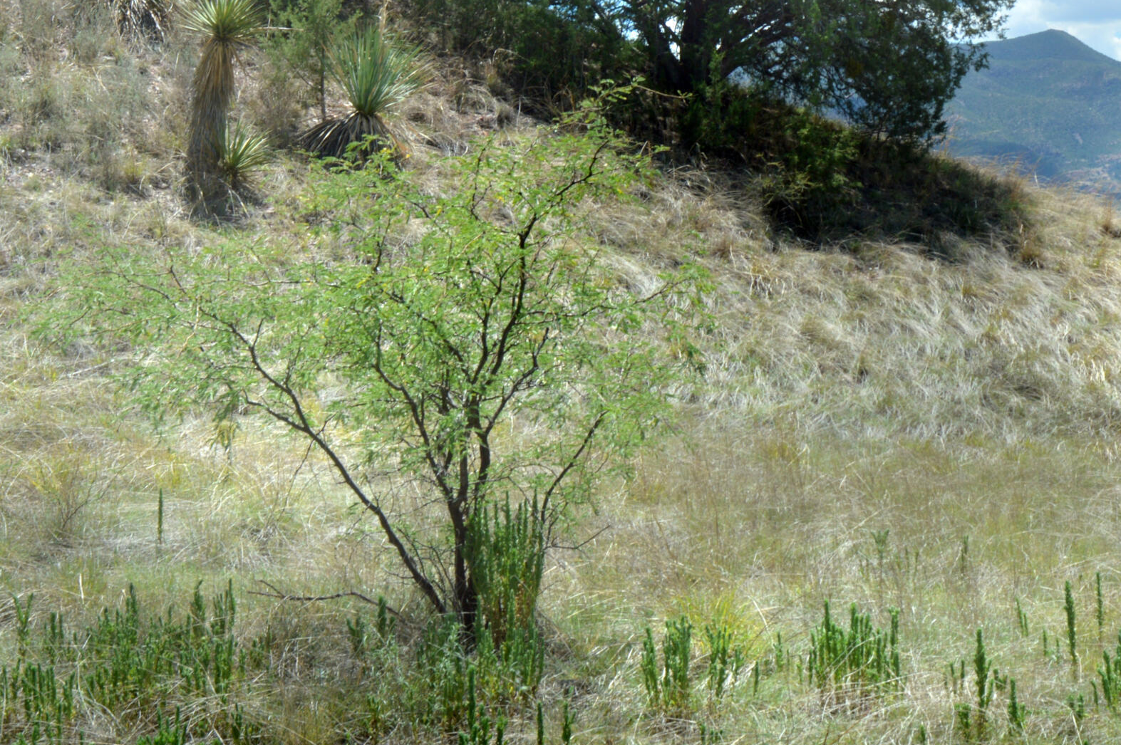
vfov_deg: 16.4
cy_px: 264
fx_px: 2581
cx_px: 961
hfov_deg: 24.0
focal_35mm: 83
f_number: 13
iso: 100
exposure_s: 1/100
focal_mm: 29
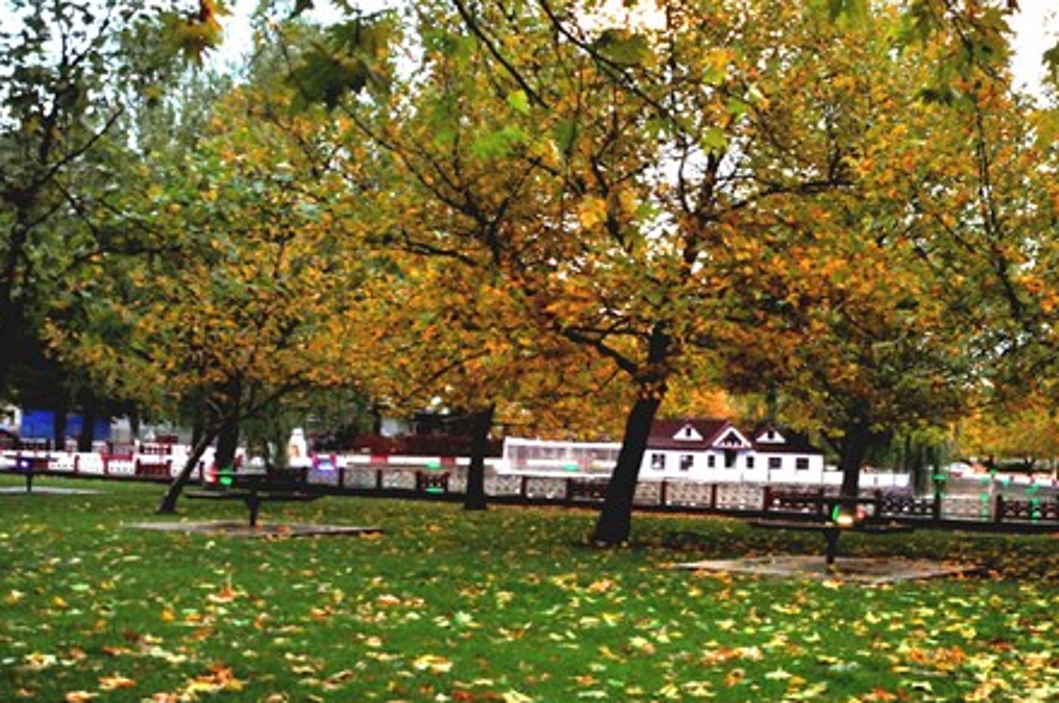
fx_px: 1410
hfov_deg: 40.3
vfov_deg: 27.8
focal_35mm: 48
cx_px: 756
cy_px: 466
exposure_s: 1/100
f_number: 3.8
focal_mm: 22
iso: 400
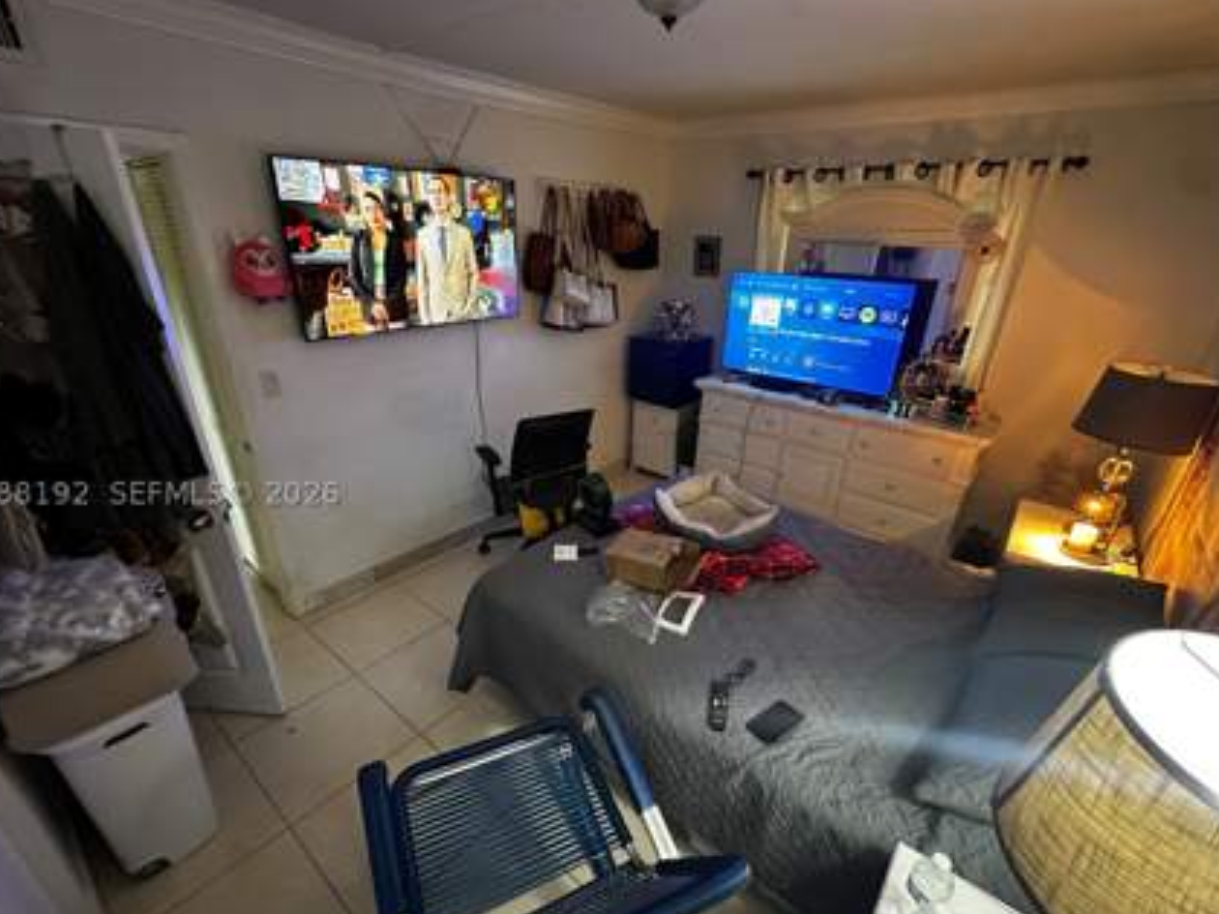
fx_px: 563
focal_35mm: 16
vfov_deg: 78.0
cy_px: 493
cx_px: 607
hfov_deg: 94.5
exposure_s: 1/40
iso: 1000
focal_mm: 2.22
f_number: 2.2
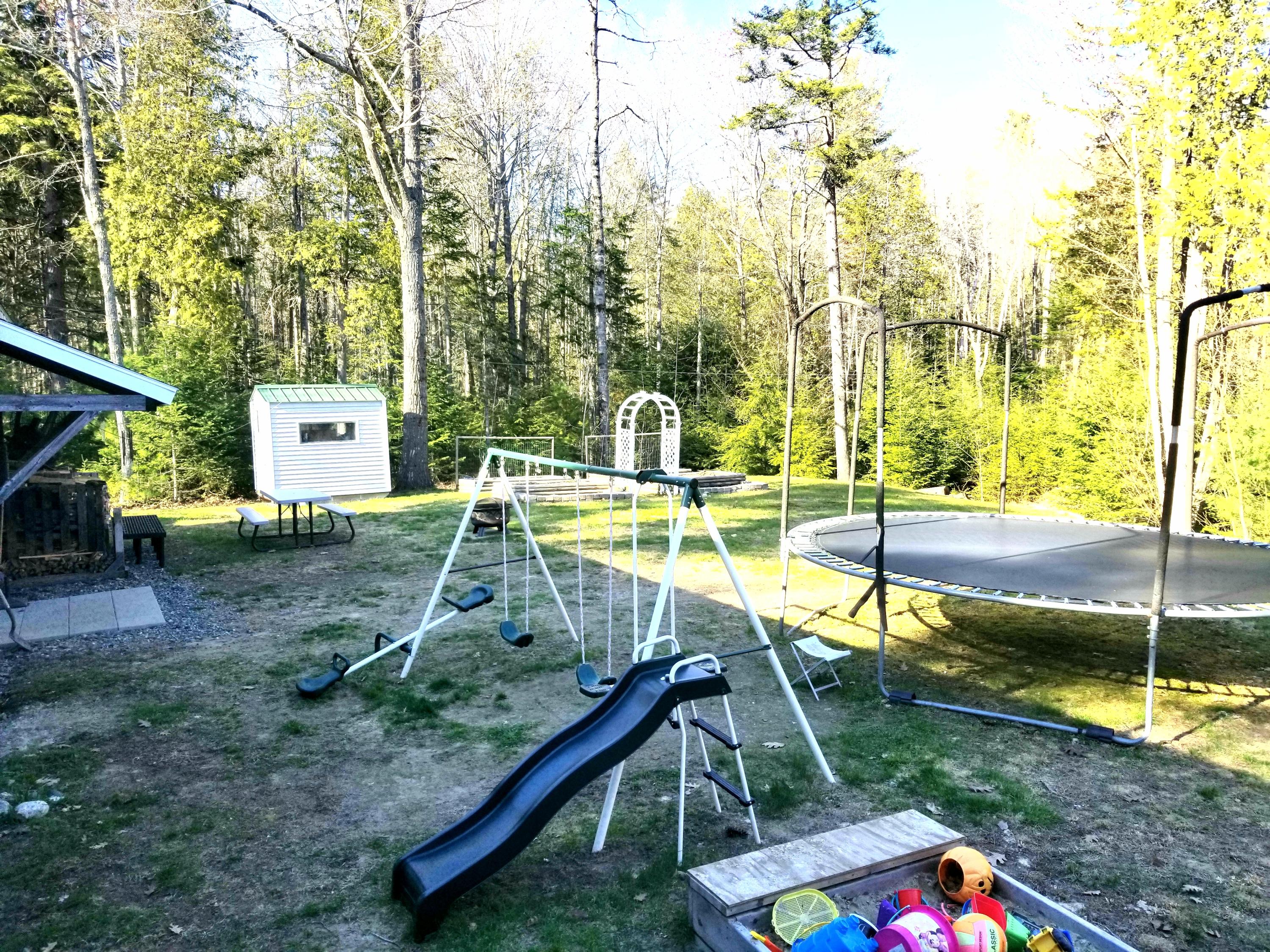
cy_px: 476
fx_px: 954
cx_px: 635
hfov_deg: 67.3
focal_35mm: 26
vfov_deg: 53.1
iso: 50
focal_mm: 4.3
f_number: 1.7
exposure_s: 1/702
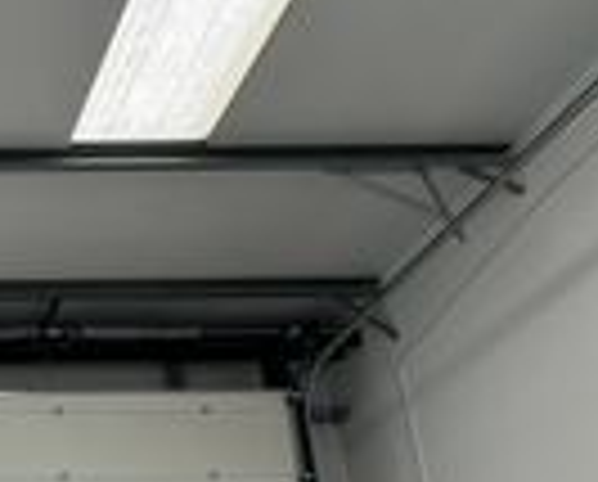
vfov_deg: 29.2
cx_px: -261
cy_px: 635
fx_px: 727
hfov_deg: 30.0
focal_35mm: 41
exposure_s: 1/118
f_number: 2.2
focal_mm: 2.22
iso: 40
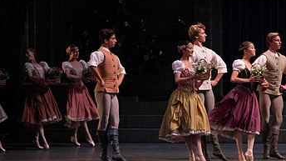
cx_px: 214
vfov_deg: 5.1
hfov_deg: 9.1
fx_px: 1796
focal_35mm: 237
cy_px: 43
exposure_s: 1/400
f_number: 13
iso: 16000
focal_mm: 134
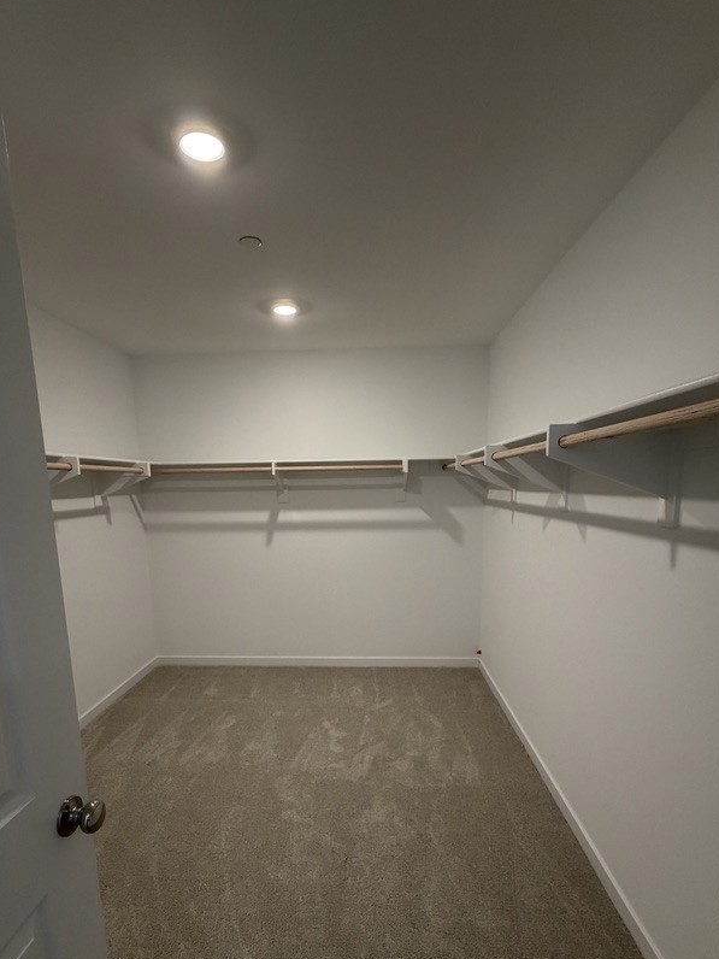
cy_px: 579
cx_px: 347
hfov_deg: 71.6
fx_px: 498
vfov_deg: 86.6
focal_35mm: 18
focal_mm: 2.22
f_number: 2.2
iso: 320
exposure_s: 1/120
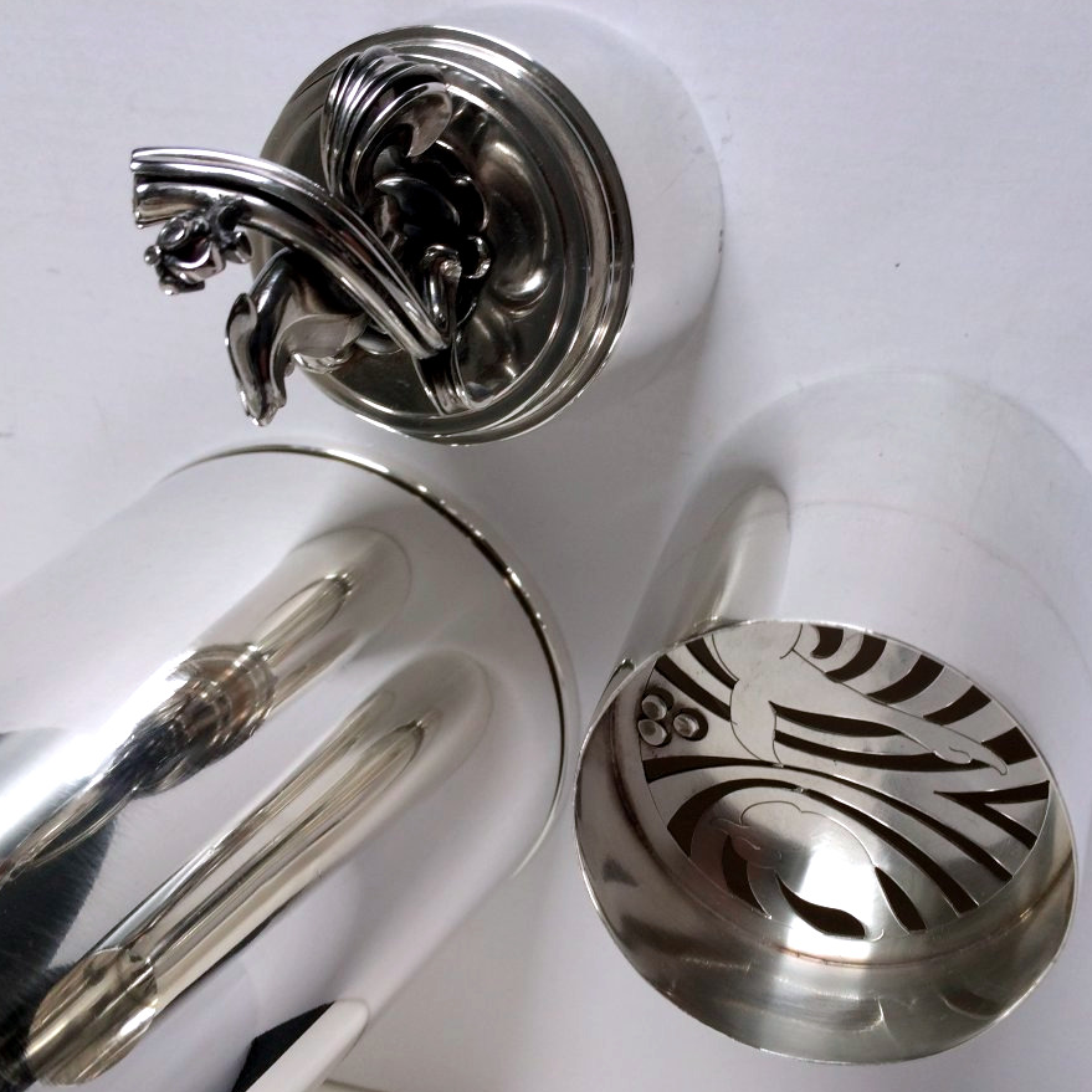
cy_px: 544
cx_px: 632
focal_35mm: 35
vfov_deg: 47.2
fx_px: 1249
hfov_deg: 47.1
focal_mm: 4.15
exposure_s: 1/100
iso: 50
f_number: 2.2
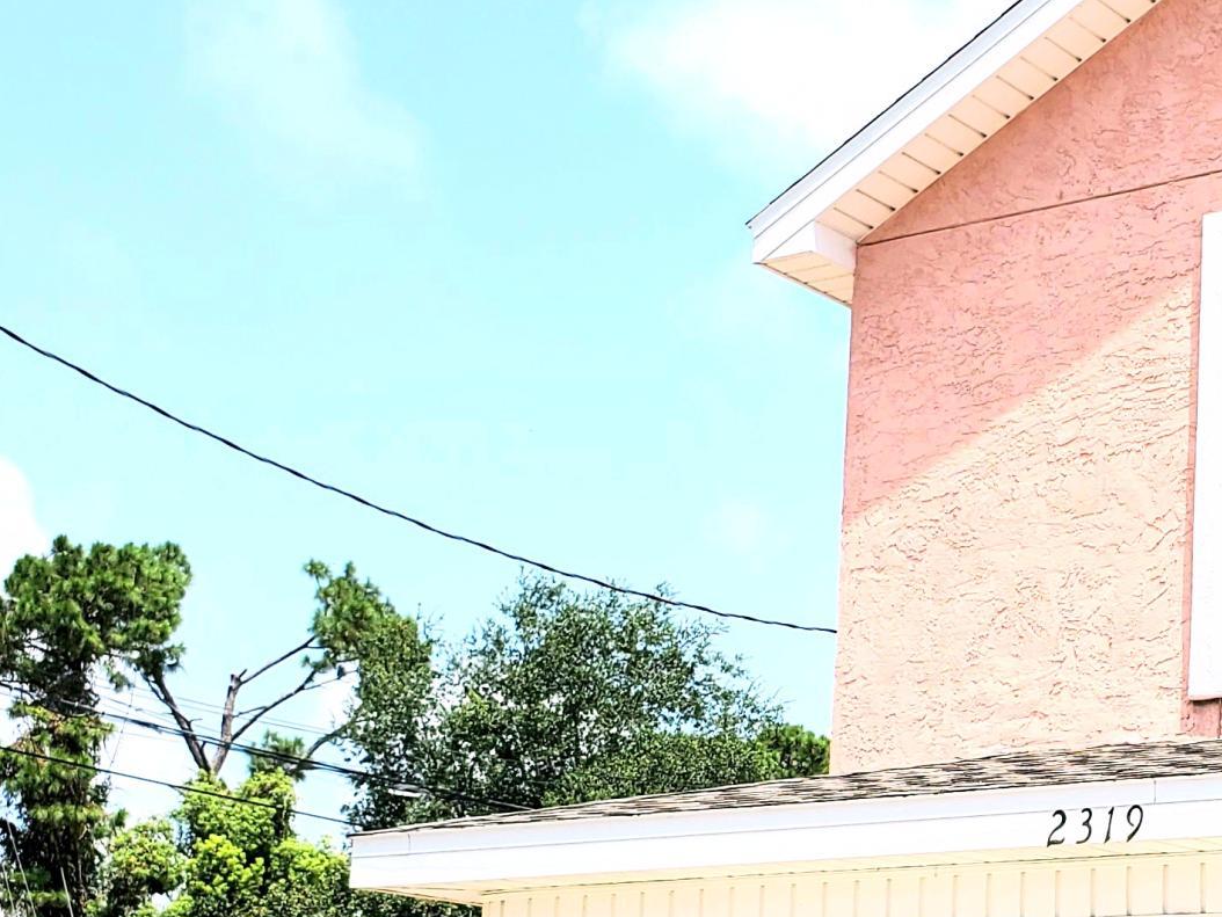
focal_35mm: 74
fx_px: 2613
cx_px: 1274
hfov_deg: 24.9
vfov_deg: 19.8
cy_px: 691
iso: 50
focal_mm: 4.3
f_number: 2.4
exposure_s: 1/1617
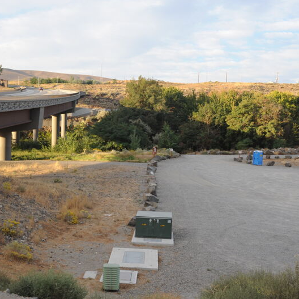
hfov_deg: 37.5
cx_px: 138
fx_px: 440
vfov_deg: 37.6
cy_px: 149
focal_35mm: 45
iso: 200
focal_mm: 35
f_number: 8
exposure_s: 1/80
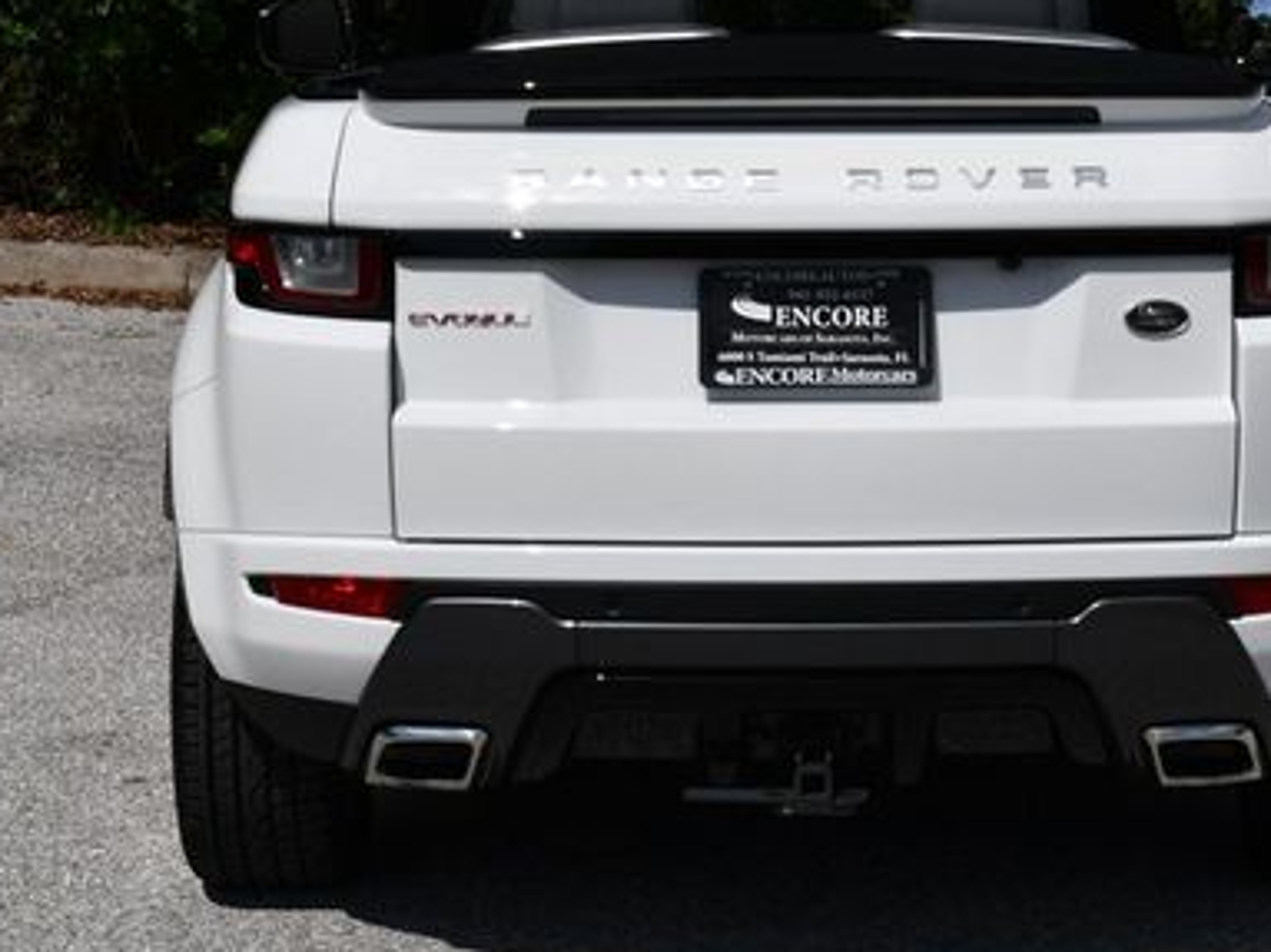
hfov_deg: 19.1
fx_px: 3781
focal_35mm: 103
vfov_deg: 14.3
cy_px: 362
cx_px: 757
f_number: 10
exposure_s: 1/500
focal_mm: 32
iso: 100
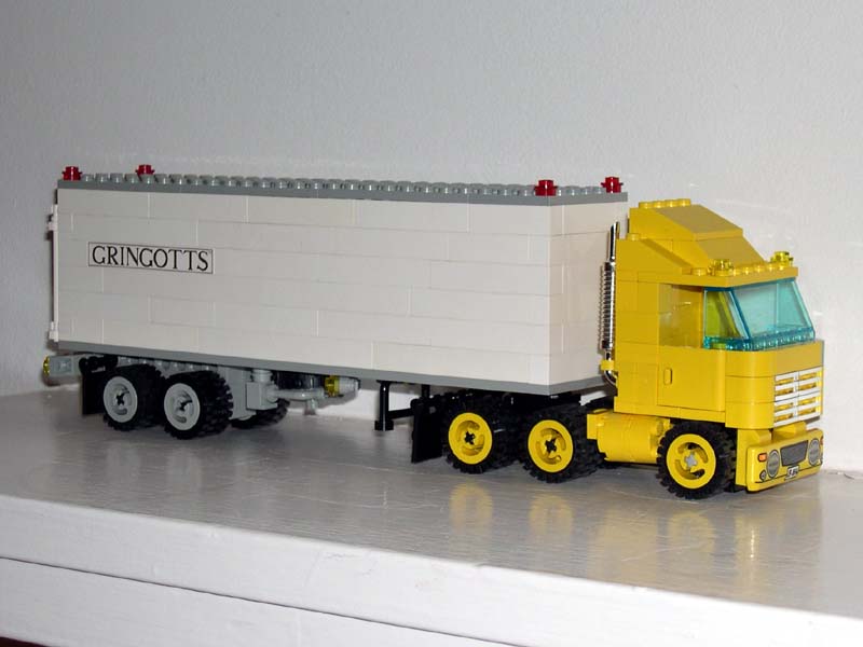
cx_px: 432
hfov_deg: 29.0
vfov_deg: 21.9
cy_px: 324
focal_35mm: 67
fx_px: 1670
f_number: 3.7
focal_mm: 14.2
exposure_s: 1/60
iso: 100
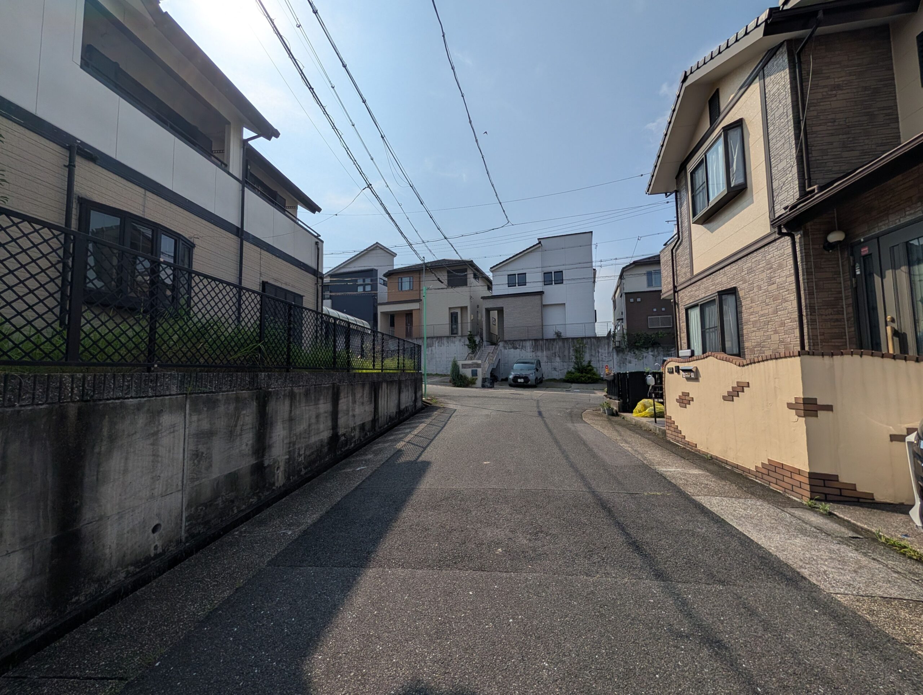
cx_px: 462
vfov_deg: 94.6
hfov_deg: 110.5
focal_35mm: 12
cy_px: 348
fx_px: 320
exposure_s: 1/9709
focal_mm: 2.02
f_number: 1.7
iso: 55
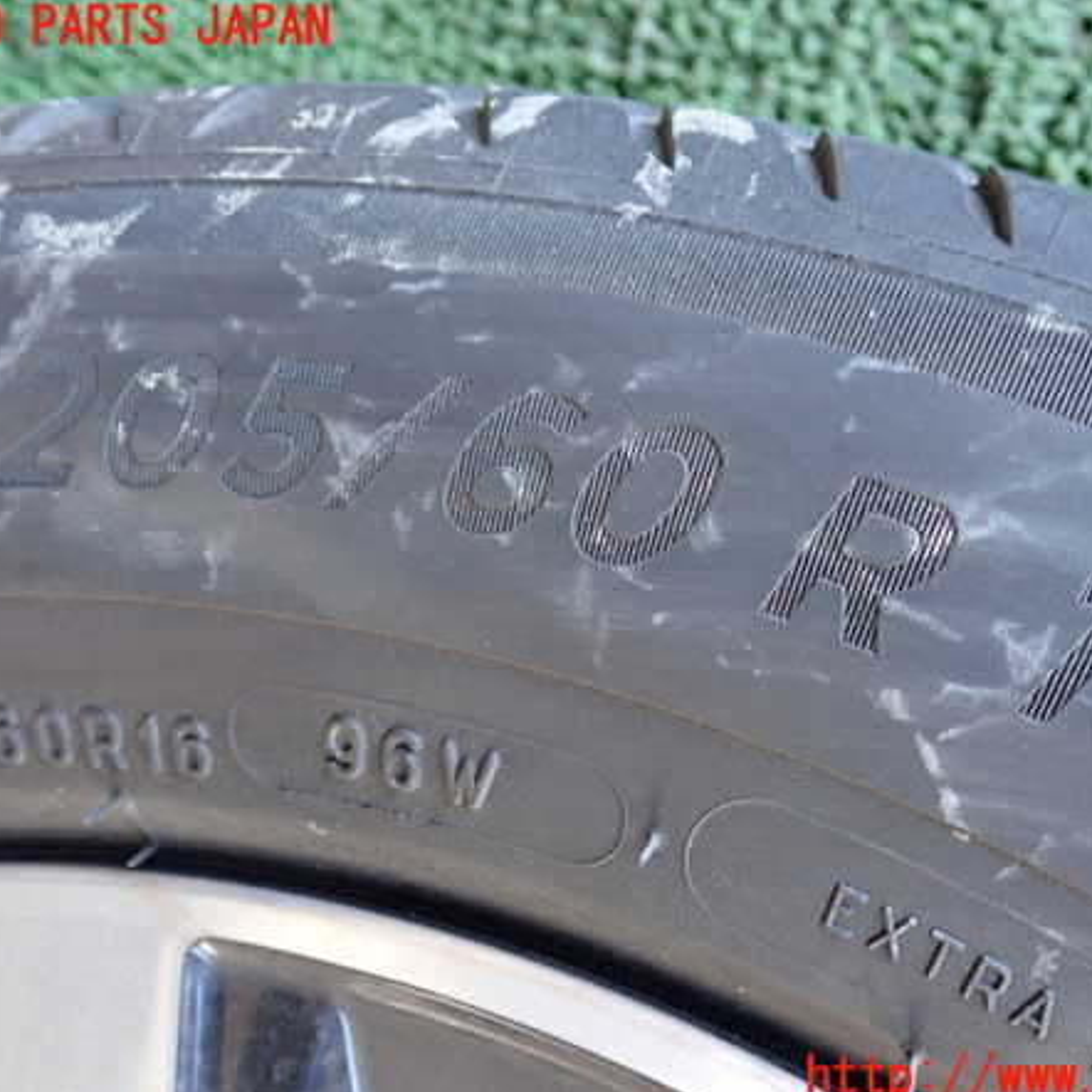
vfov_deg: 46.0
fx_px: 1285
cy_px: 553
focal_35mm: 36
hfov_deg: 45.9
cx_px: 623
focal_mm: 5.4
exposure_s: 1/30
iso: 200
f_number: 2.3
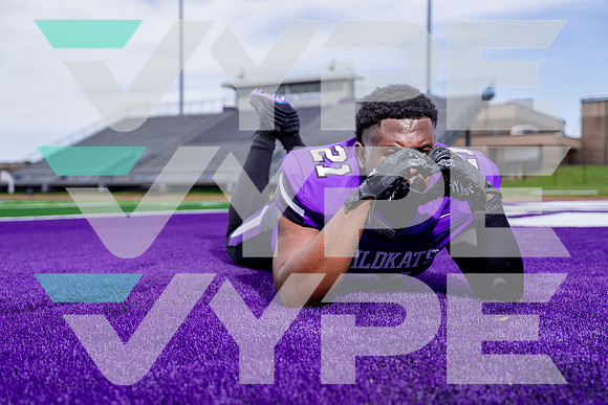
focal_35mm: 46
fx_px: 780
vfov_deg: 29.2
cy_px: 202
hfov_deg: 42.6
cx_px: 304
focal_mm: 46
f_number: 4
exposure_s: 1/1250
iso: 100
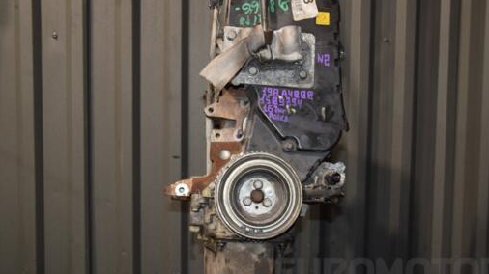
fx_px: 604
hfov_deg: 44.0
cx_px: 257
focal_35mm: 47
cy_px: 144
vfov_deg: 25.6
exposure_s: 1/60
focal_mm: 25
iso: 800
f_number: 5
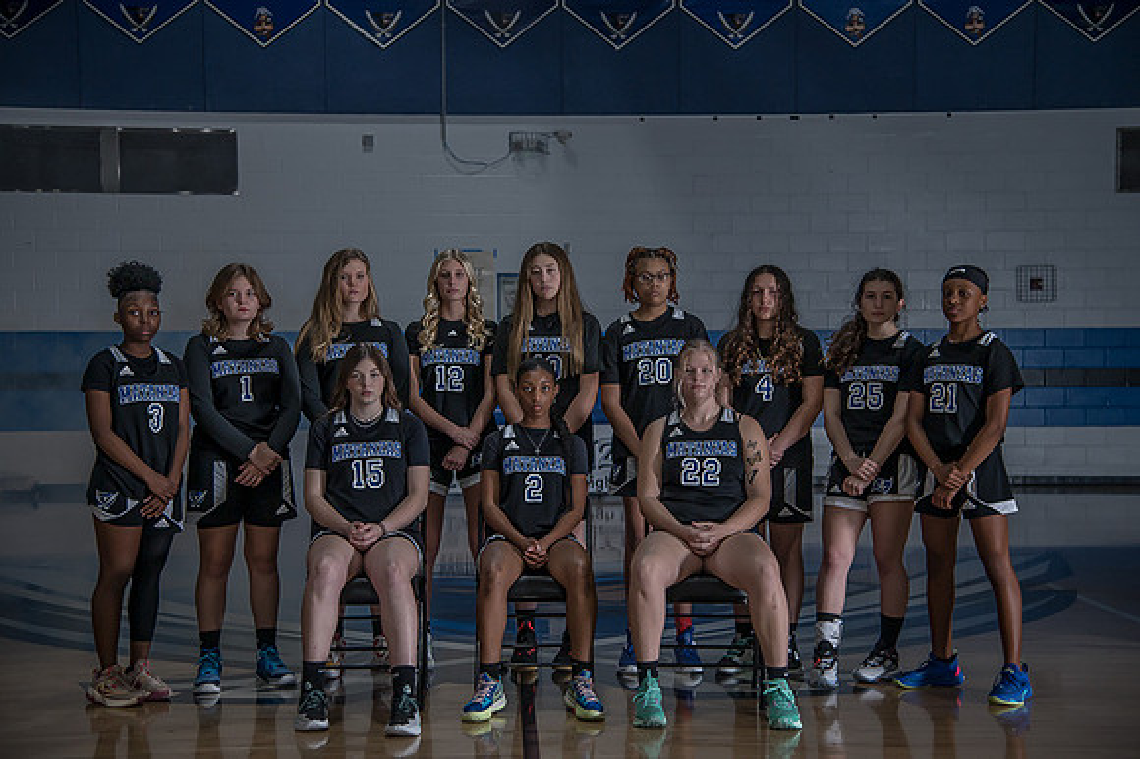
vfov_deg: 22.7
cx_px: 570
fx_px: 1887
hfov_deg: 33.6
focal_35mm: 60
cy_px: 380
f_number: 4
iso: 640
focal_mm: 58
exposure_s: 1/200
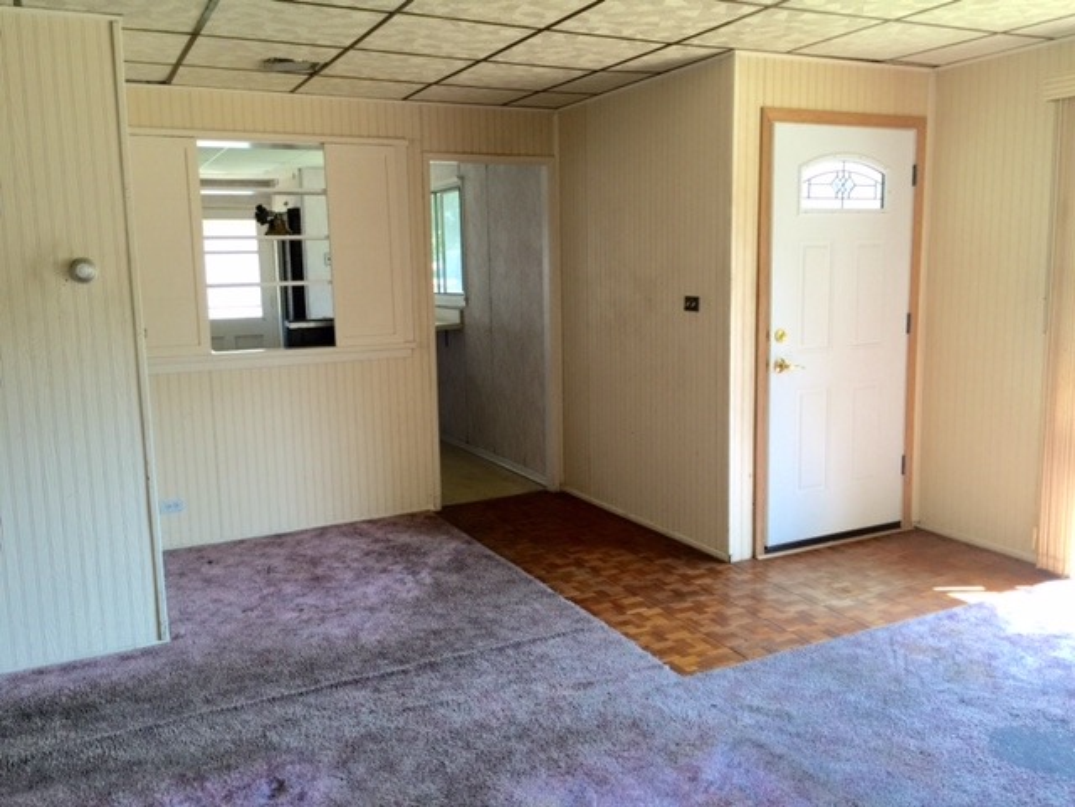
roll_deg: -0.6
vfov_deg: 48.2
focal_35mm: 29
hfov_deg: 61.7
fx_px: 901
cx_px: 538
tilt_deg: -8.3
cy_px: 404
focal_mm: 4.15
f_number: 2.2
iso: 32
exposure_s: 1/40
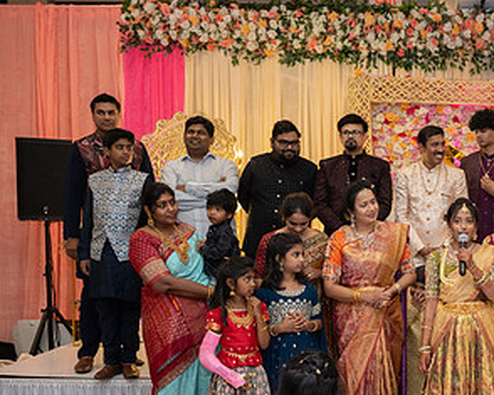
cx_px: 454
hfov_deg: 31.8
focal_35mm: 56
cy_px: 298
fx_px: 818
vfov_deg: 26.8
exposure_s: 1/160
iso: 1250
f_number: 4
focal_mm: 30
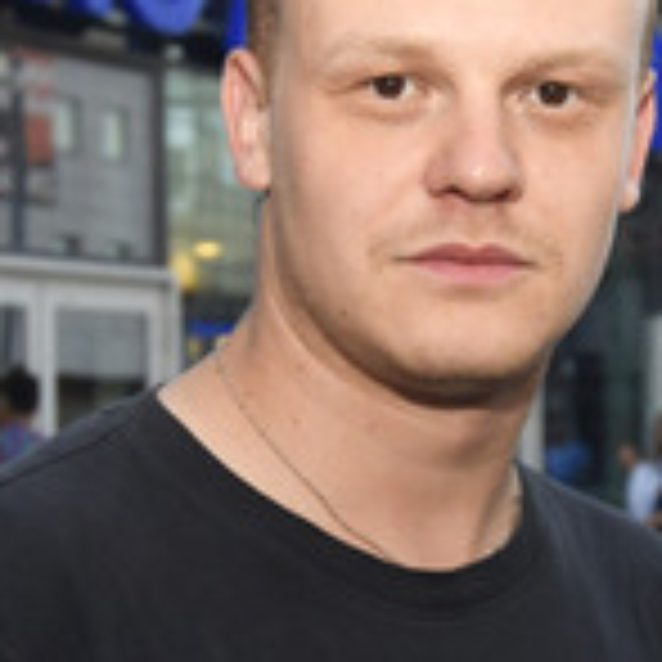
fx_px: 2034
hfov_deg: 17.6
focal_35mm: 94
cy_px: 410
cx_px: 786
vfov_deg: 18.5
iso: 640
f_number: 4
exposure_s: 1/250
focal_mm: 24
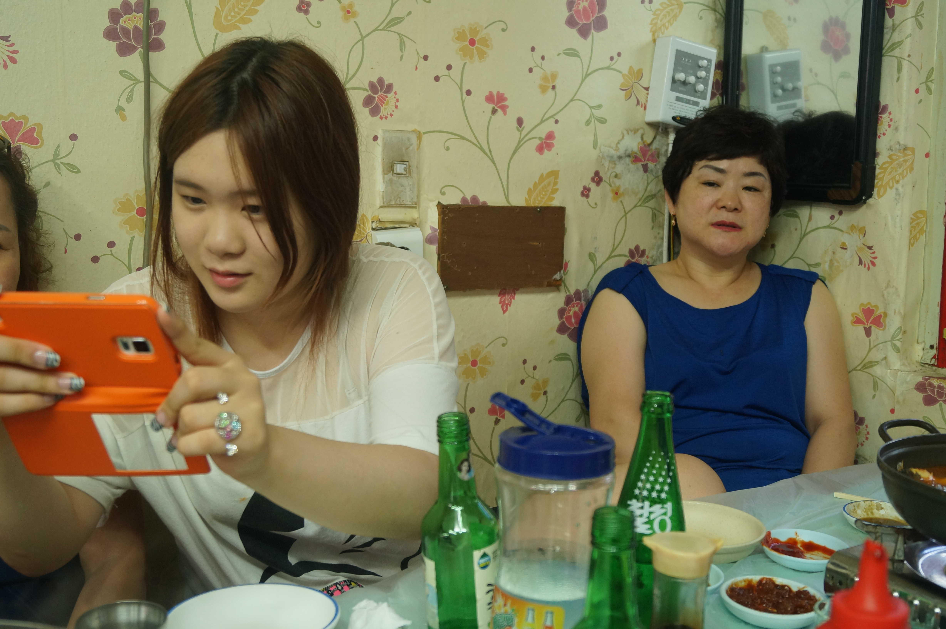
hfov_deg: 49.6
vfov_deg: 34.1
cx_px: 473
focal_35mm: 39
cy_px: 314
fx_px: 1024
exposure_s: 1/60
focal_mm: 26
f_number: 4
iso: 640
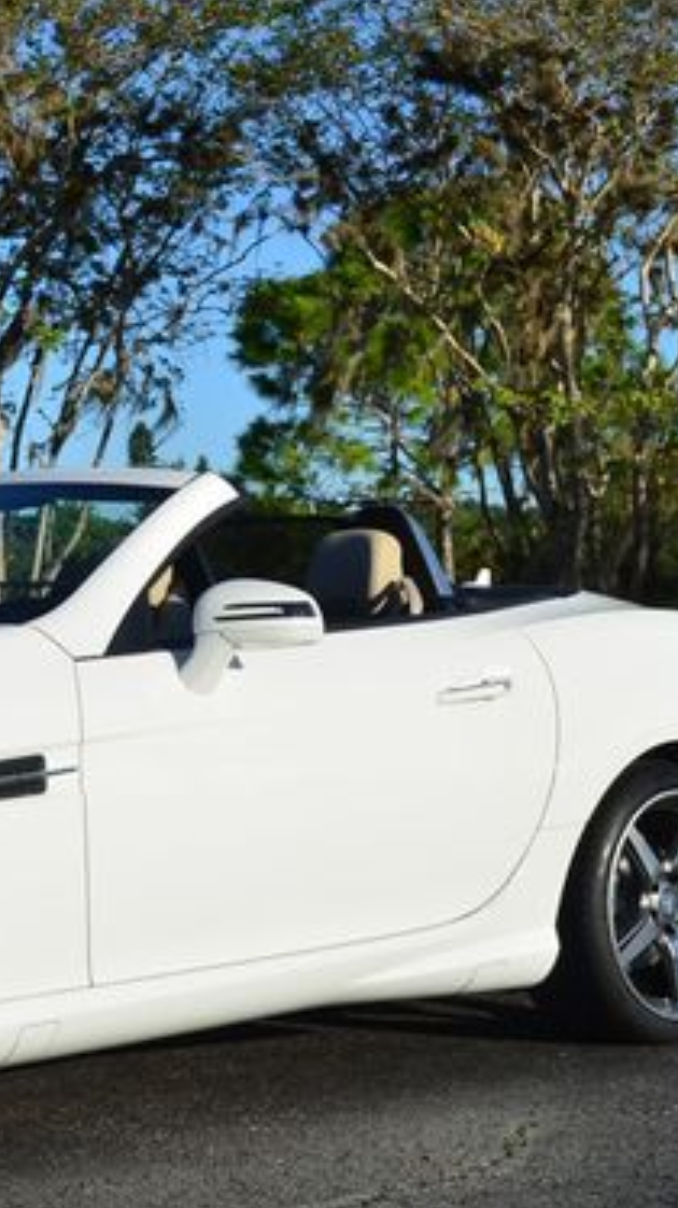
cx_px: -116
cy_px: 549
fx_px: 2493
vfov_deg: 27.2
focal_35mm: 78
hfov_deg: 15.0
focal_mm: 29
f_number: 11
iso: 100
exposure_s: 1/160
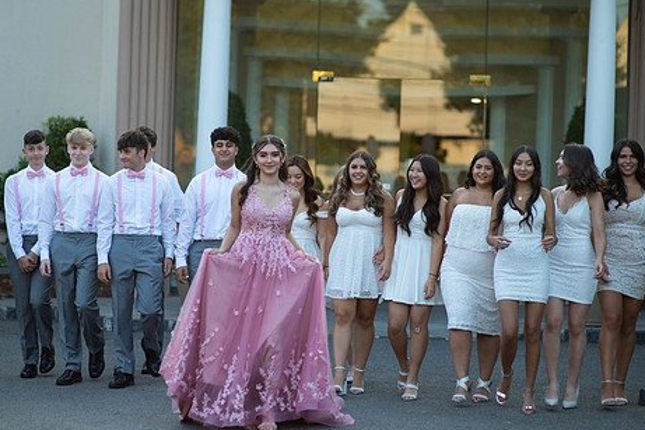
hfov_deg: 19.1
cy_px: 196
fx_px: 1916
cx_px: 302
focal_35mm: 107
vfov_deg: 12.8
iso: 250
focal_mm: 85
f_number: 2
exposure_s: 1/1000
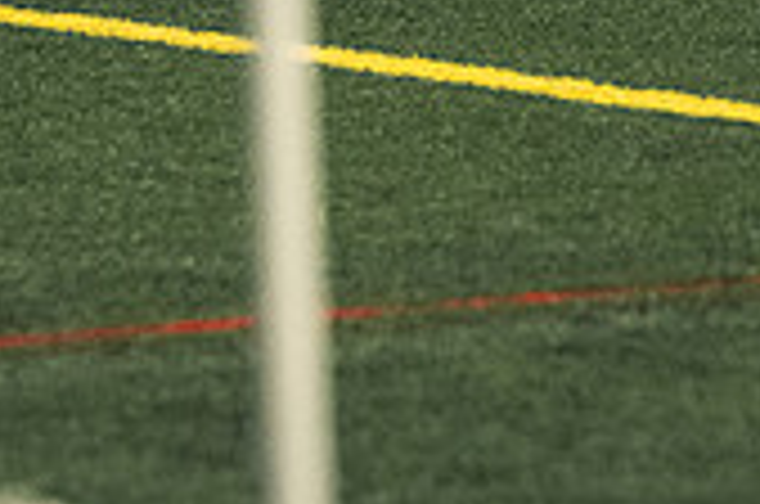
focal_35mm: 746
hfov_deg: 2.8
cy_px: -315
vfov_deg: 1.8
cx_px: 427
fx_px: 15719
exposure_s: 1/500
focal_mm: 145
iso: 9000
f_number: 2.8
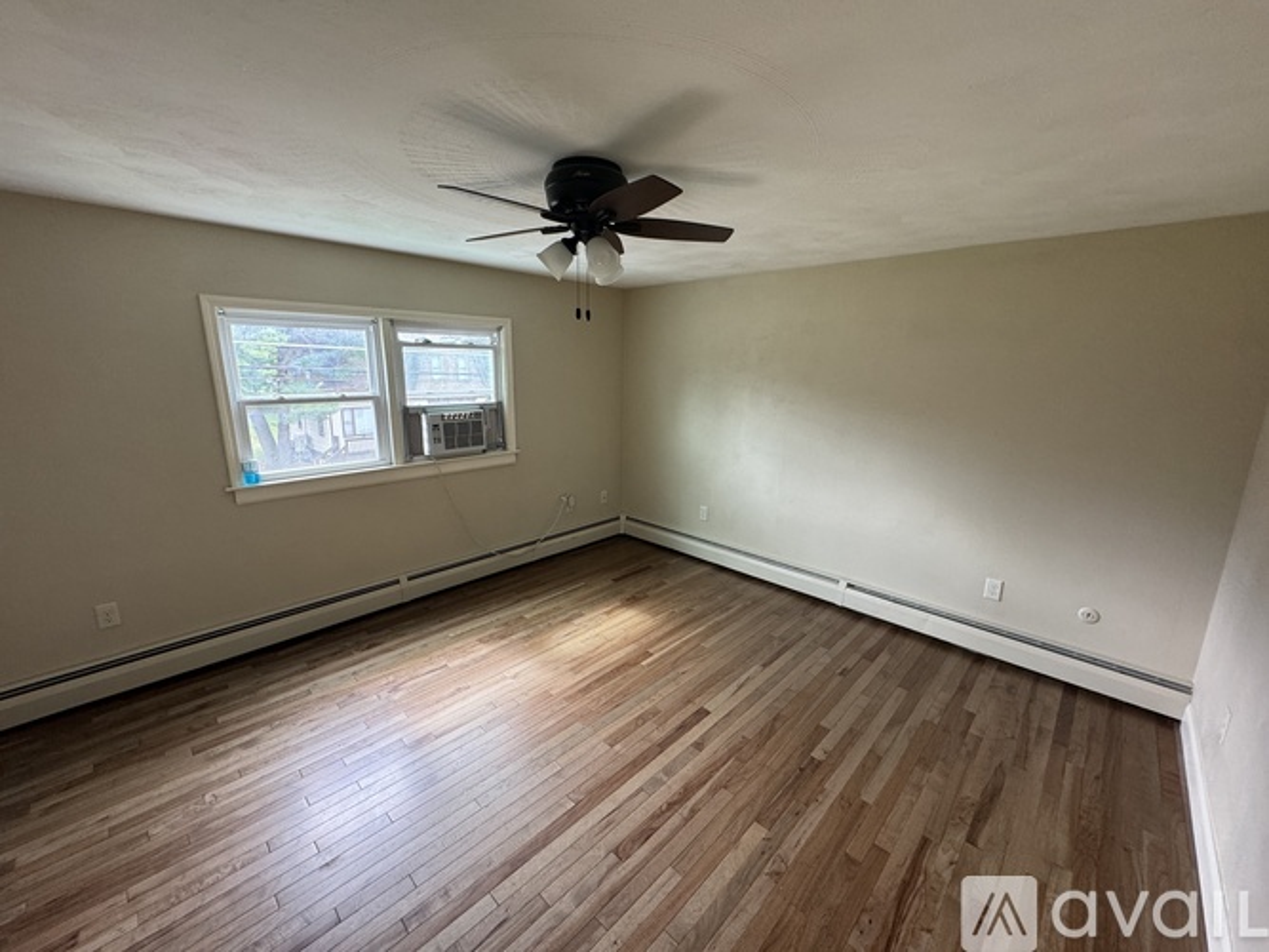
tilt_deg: -13.3
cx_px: 634
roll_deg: -0.8
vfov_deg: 85.7
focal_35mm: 14
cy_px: 476
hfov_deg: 102.1
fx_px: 513
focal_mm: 2.22
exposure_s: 1/99
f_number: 2.2
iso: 160
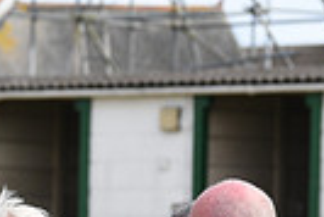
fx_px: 5090
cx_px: -124
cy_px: 467
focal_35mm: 565
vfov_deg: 2.4
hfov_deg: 3.6
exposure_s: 1/1000
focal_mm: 130
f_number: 5.6
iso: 400
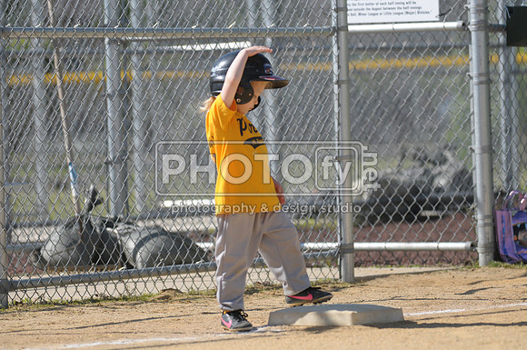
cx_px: 264
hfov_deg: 6.6
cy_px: 175
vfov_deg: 4.4
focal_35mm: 315
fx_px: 4605
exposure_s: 1/4000
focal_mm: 210
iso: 640
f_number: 4
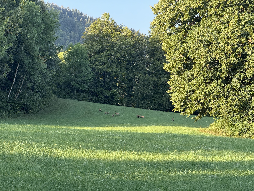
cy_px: 96
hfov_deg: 16.4
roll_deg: +0.7
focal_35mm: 120
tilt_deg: +1.9
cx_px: 127
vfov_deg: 12.3
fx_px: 881
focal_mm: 15.66
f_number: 2.8
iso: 64
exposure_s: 1/213
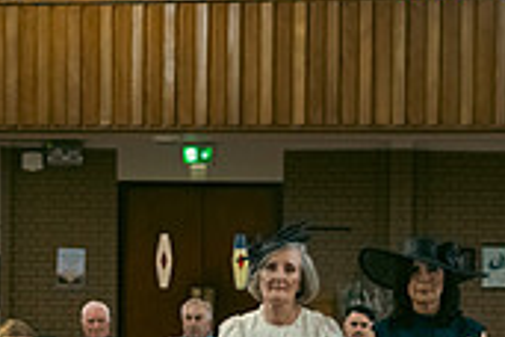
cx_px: 331
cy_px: 389
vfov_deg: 5.7
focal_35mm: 238
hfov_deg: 8.6
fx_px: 3338
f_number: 3.5
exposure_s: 1/160
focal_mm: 70
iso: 1000
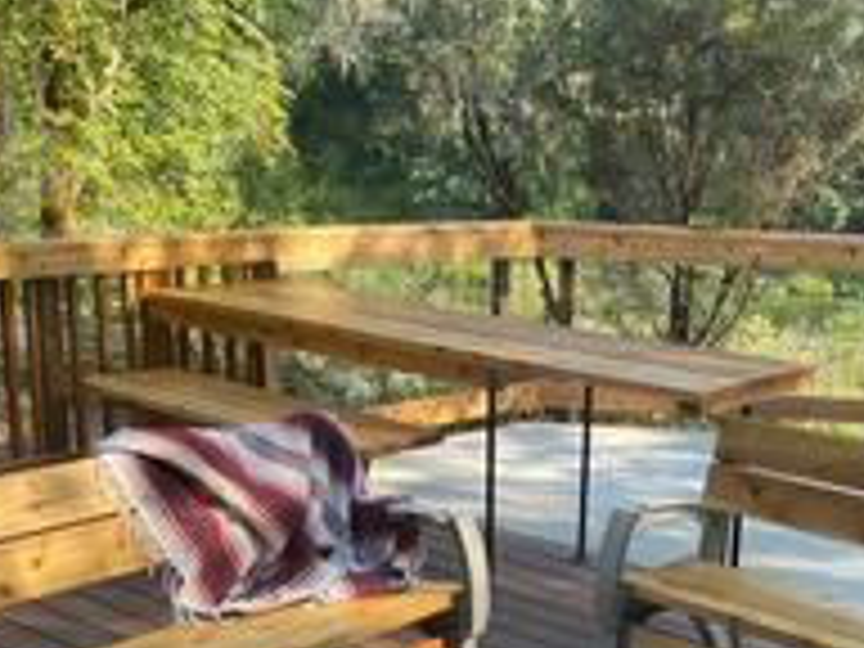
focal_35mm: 52
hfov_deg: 36.4
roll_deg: -3.0
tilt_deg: -17.3
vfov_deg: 27.5
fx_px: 1298
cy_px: 522
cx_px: 580
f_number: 1.6
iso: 32
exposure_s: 1/404
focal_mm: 5.1
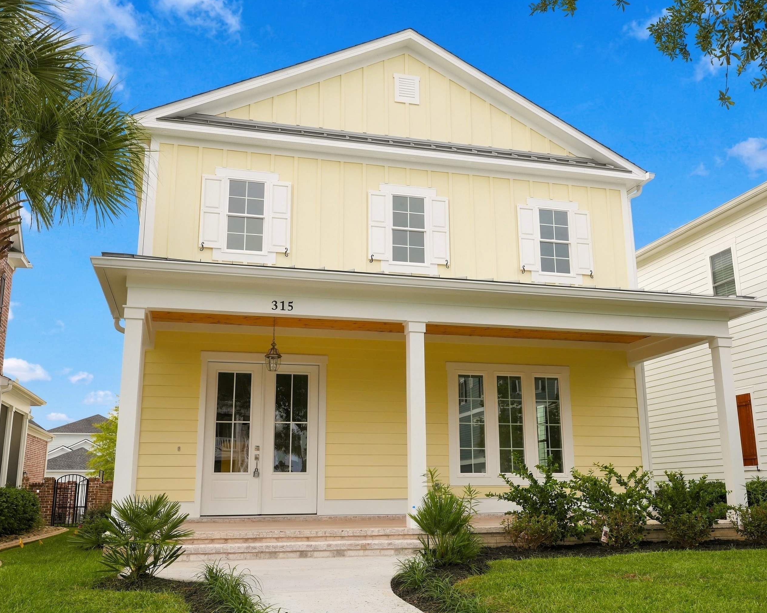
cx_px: 392
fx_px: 772
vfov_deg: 43.4
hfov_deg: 52.8
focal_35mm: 34
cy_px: 305
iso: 250
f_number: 11
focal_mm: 30
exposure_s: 1/160
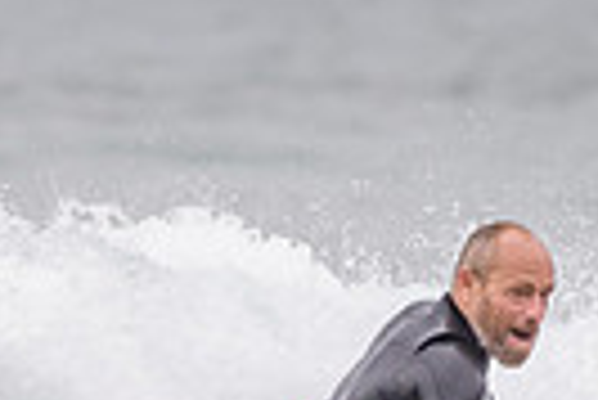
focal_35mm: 2675
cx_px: 259
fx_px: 44483
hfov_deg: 0.8
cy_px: 457
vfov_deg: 0.5
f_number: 5.6
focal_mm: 500
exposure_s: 1/800
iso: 320
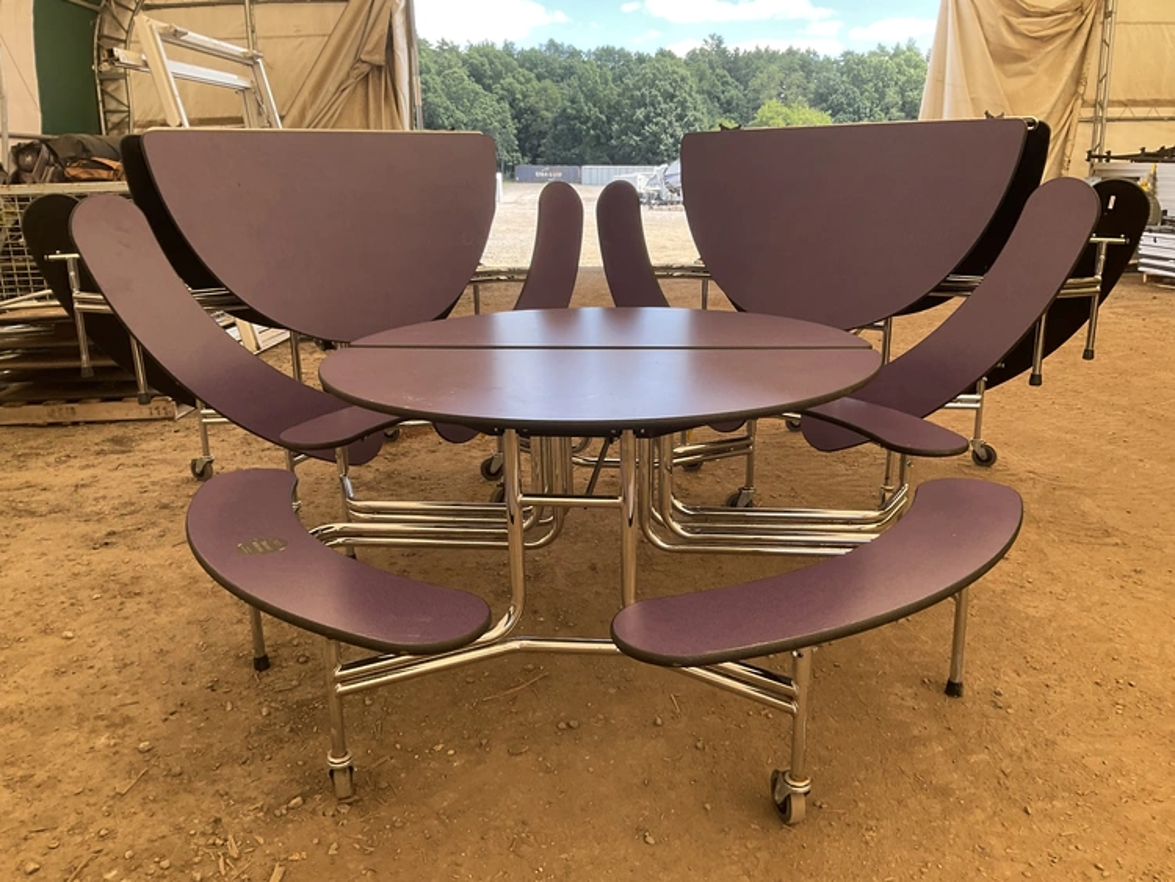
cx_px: 588
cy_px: 441
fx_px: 985
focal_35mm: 29
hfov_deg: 61.6
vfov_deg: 48.3
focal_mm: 3
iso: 32
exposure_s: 1/165
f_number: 1.8
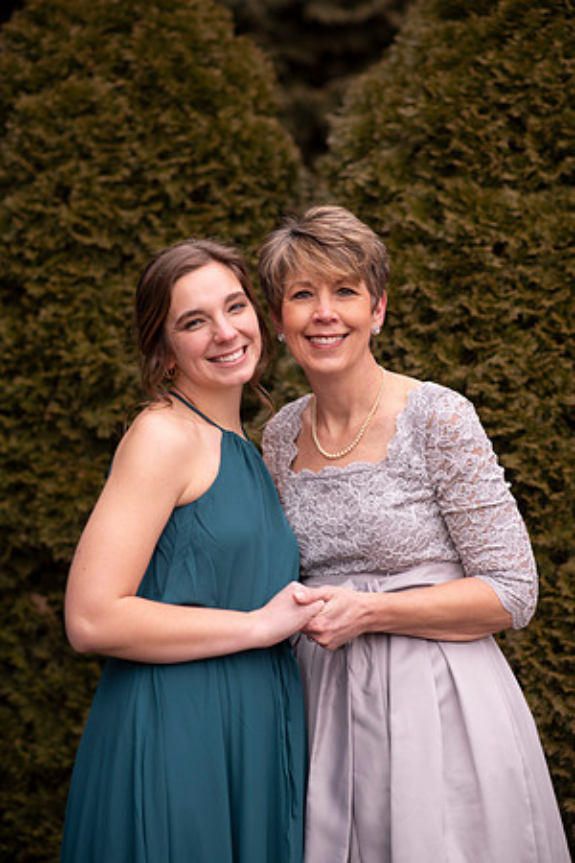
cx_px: 288
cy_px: 432
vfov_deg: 23.9
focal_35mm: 85
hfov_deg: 16.1
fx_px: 2036
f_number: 2.5
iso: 100
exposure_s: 1/125
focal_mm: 85
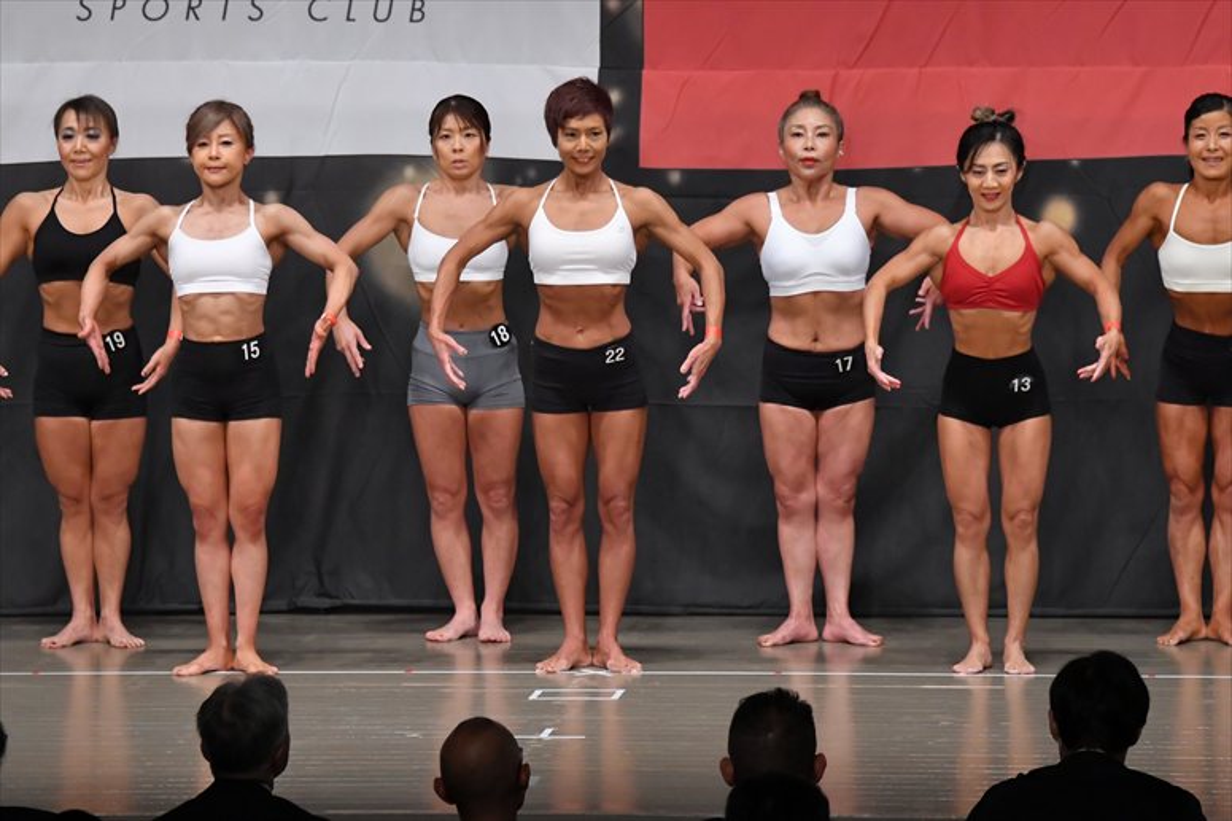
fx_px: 6910
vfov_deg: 6.8
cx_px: 616
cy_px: 410
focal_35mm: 202
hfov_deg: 10.2
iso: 4000
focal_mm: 135
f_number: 5.6
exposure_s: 1/400
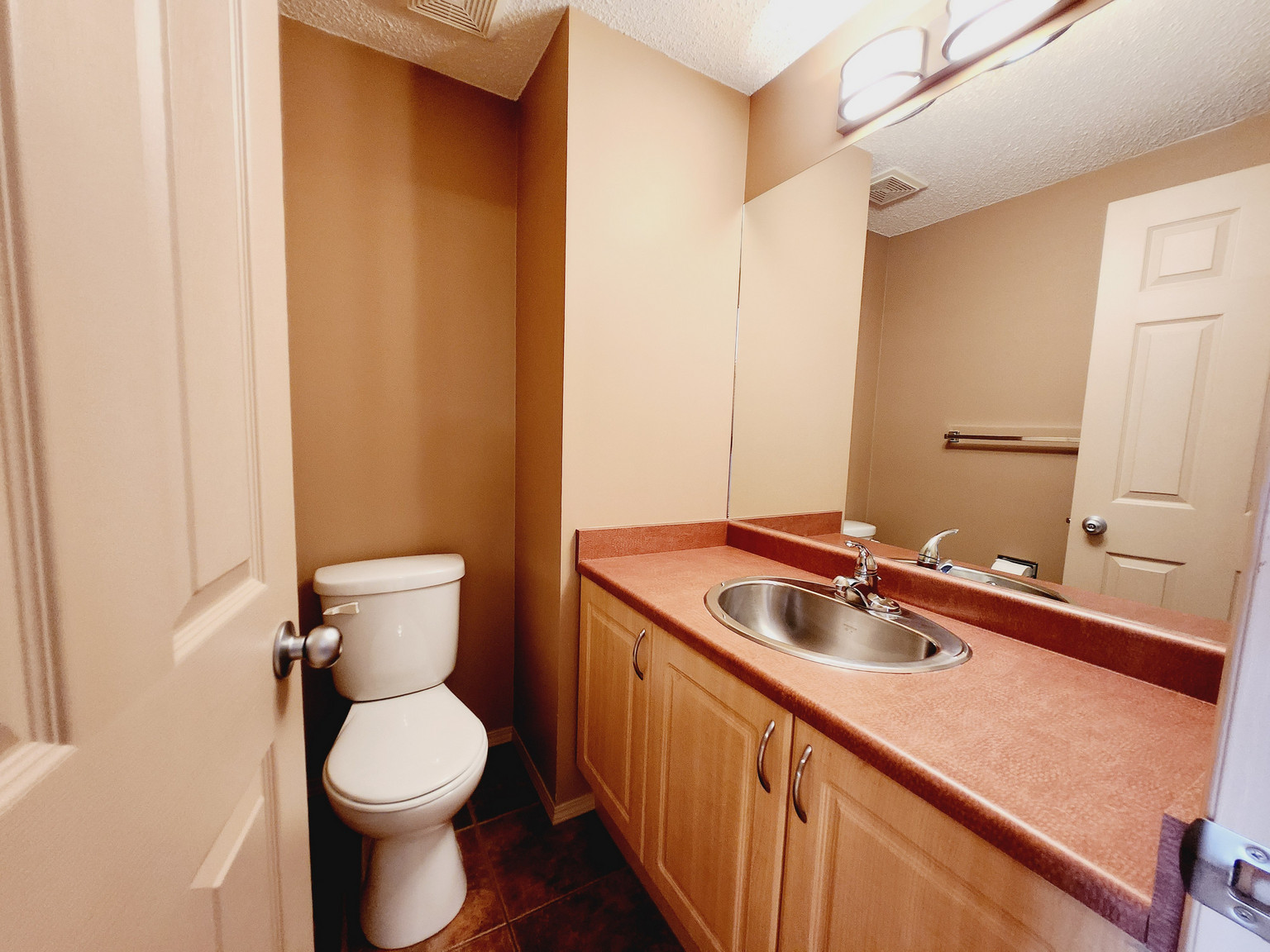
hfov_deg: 106.2
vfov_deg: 89.9
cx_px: 635
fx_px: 477
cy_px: 476
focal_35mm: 13
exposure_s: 1/60
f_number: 2.2
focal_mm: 1.74
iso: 320
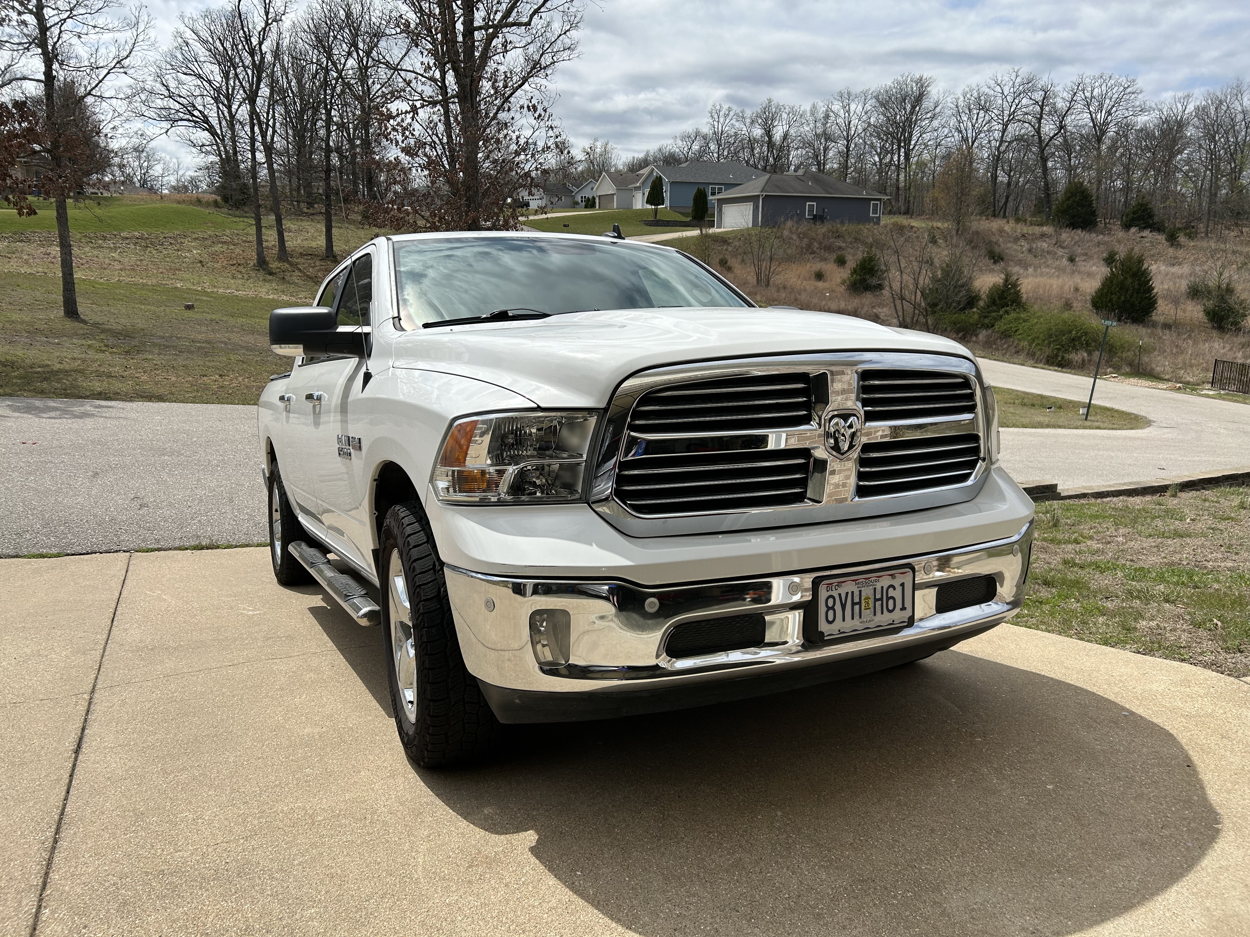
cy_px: 468
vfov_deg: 53.1
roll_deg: -0.7
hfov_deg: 67.3
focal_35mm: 26
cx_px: 625
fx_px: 939
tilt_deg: -12.1
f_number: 1.5
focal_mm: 5.7
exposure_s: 1/6579
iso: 50
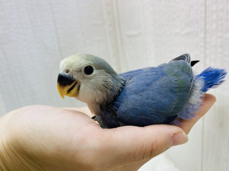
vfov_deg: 54.9
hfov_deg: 69.4
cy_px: 86
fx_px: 165
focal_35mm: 25
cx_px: 114
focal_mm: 4.25
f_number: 1.8
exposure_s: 1/100
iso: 100
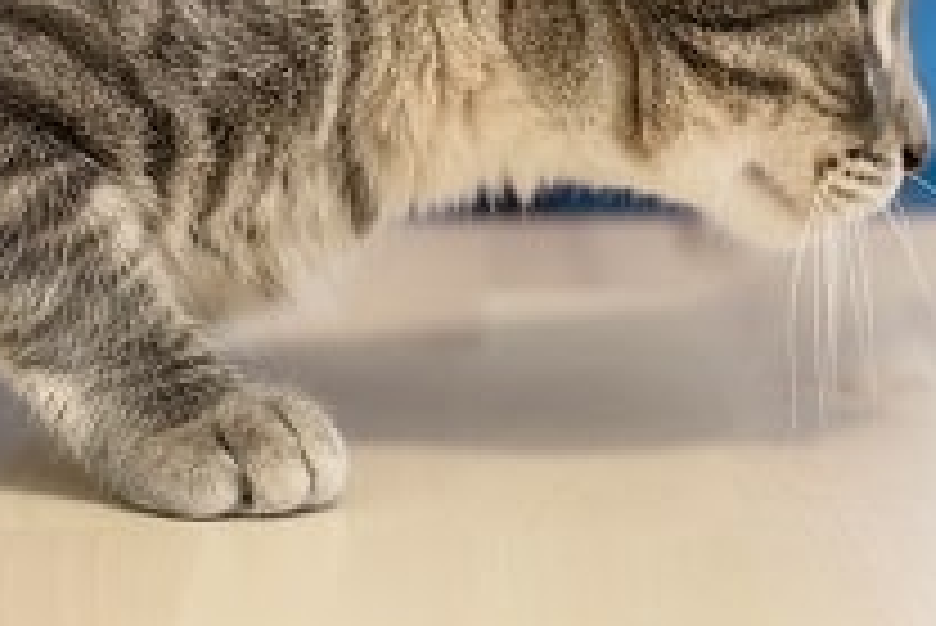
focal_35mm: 144
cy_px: -149
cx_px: 284
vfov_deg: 9.4
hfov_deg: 14.2
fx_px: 3746
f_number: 2.8
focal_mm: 50
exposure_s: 1/50
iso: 400
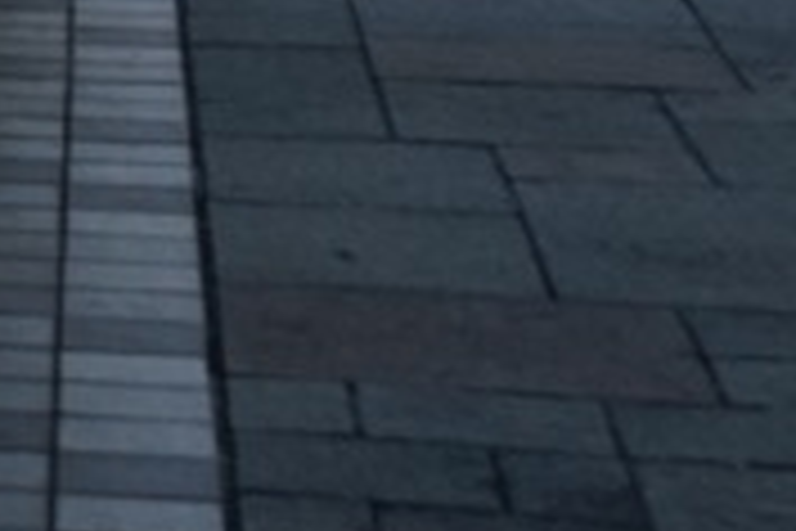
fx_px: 4798
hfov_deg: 8.1
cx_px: -1565
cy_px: -878
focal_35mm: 217
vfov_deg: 6.0
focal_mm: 32
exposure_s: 1/125
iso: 320
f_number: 5.6
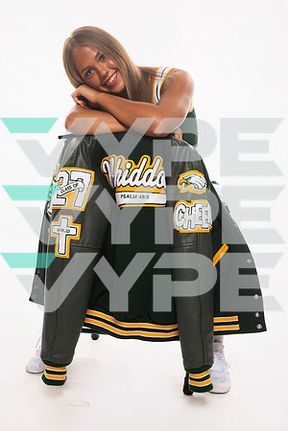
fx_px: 660
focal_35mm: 55
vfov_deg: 36.2
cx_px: 144
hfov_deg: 24.6
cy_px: 216
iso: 640
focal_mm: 55
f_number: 7.1
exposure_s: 1/400
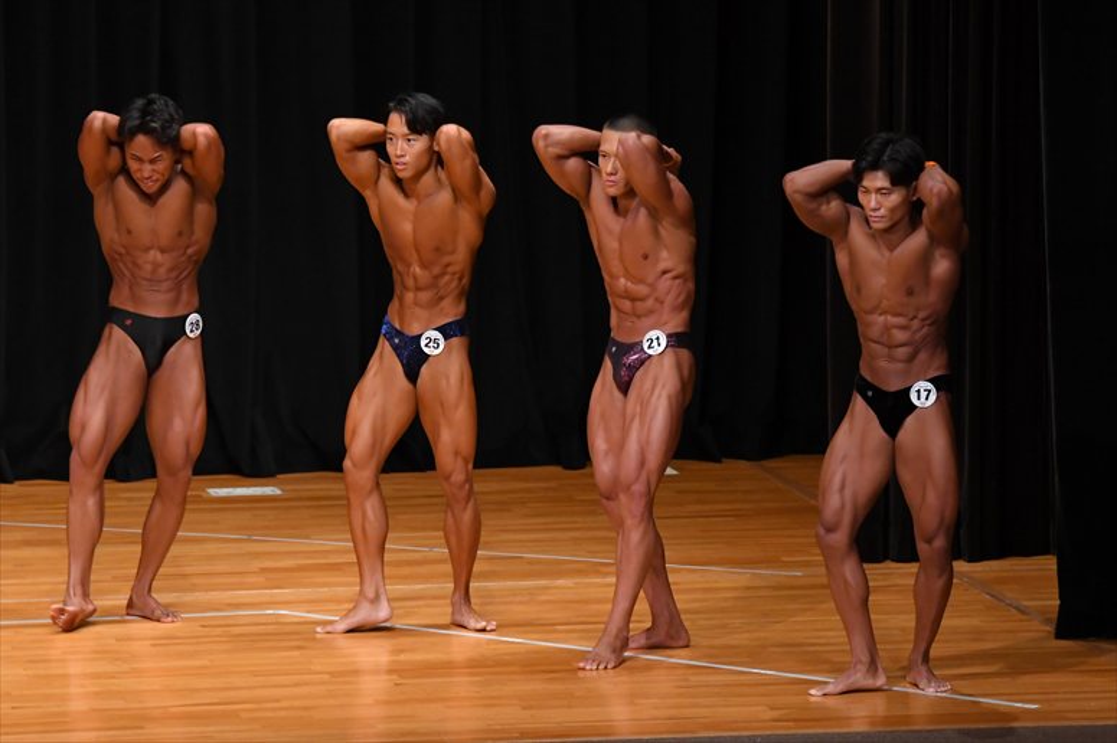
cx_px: 558
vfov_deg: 5.7
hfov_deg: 8.6
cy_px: 372
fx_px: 7443
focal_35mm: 240
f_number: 5.6
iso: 4000
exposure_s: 1/400
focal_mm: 160
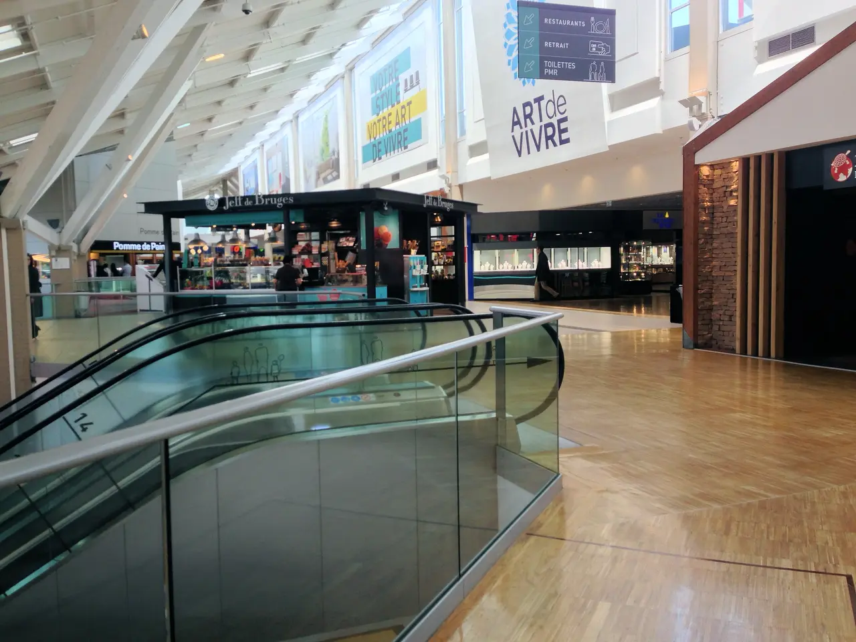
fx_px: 816
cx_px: 428
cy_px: 321
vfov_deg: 42.9
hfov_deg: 55.4
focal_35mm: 33
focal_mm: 4.12
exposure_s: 1/151
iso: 50
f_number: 2.4
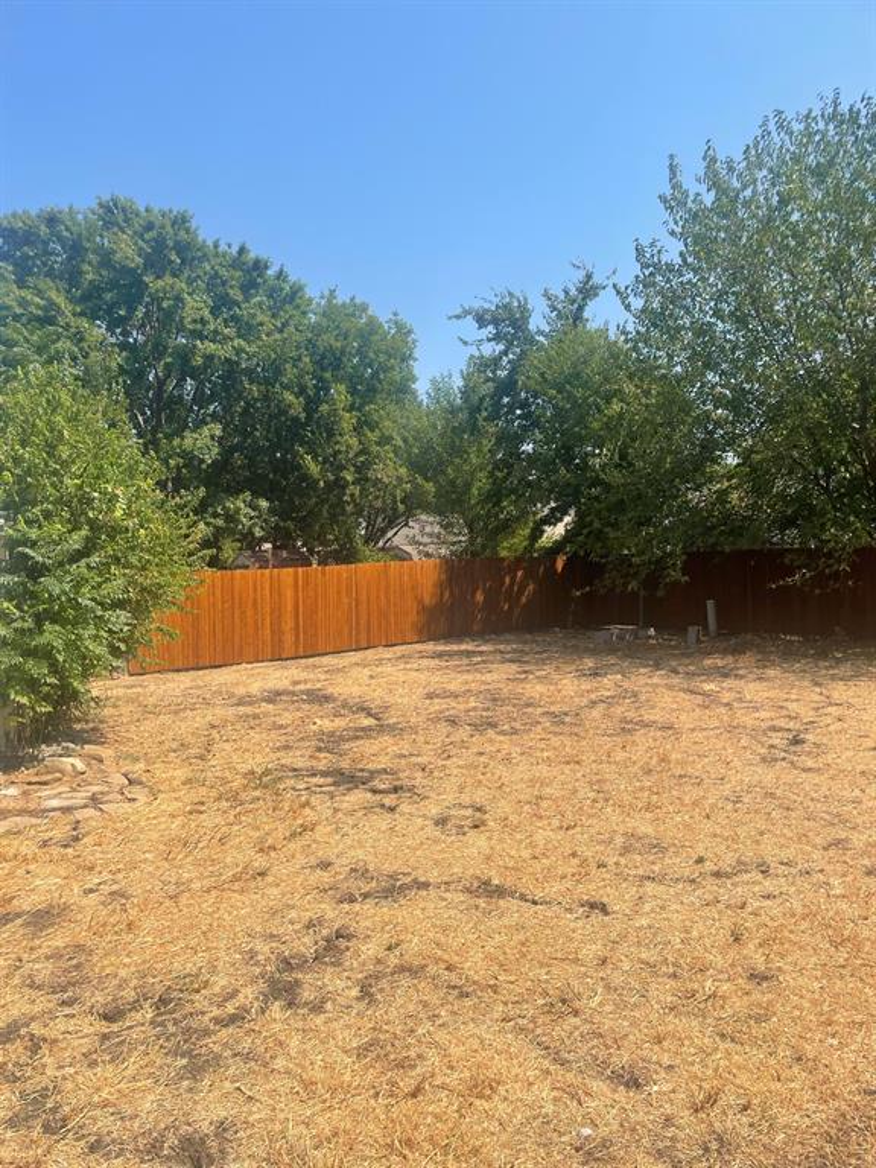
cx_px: 438
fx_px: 877
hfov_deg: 53.1
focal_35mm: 26
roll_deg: +1.9
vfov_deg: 67.3
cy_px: 584
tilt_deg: +1.1
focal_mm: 4.2
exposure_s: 1/3205
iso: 32
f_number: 1.6
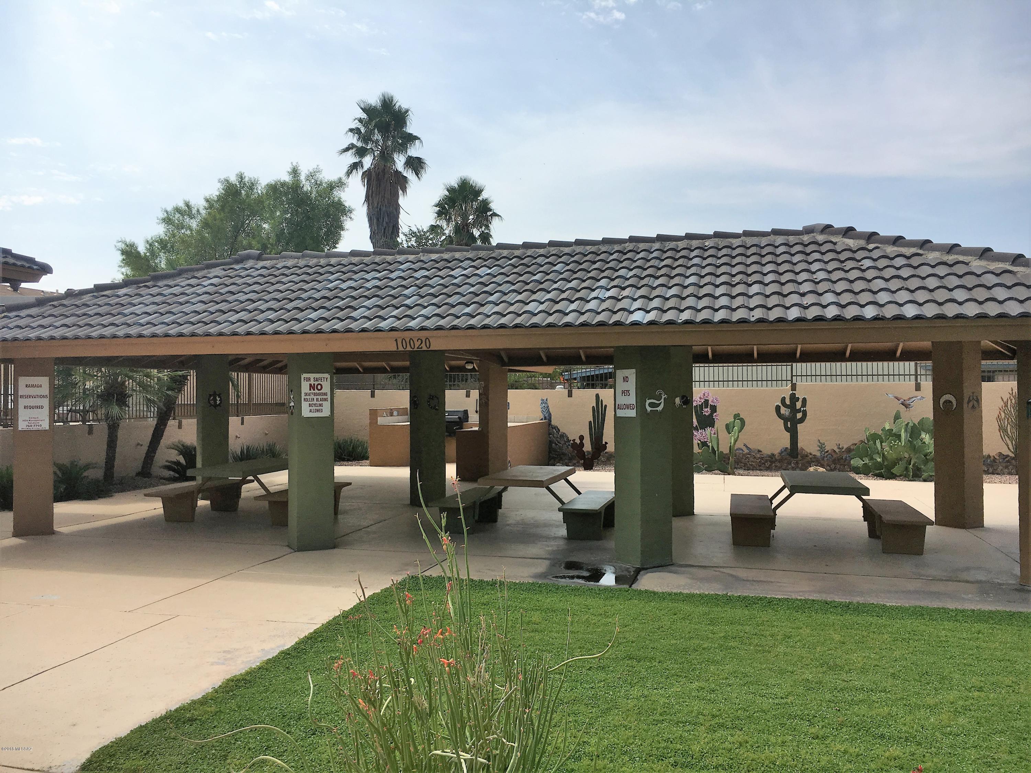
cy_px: 386
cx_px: 516
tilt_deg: +0.0
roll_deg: +0.2
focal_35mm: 29
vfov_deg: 48.2
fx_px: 864
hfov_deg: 61.7
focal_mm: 4.15
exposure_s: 1/2331
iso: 25
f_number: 2.2
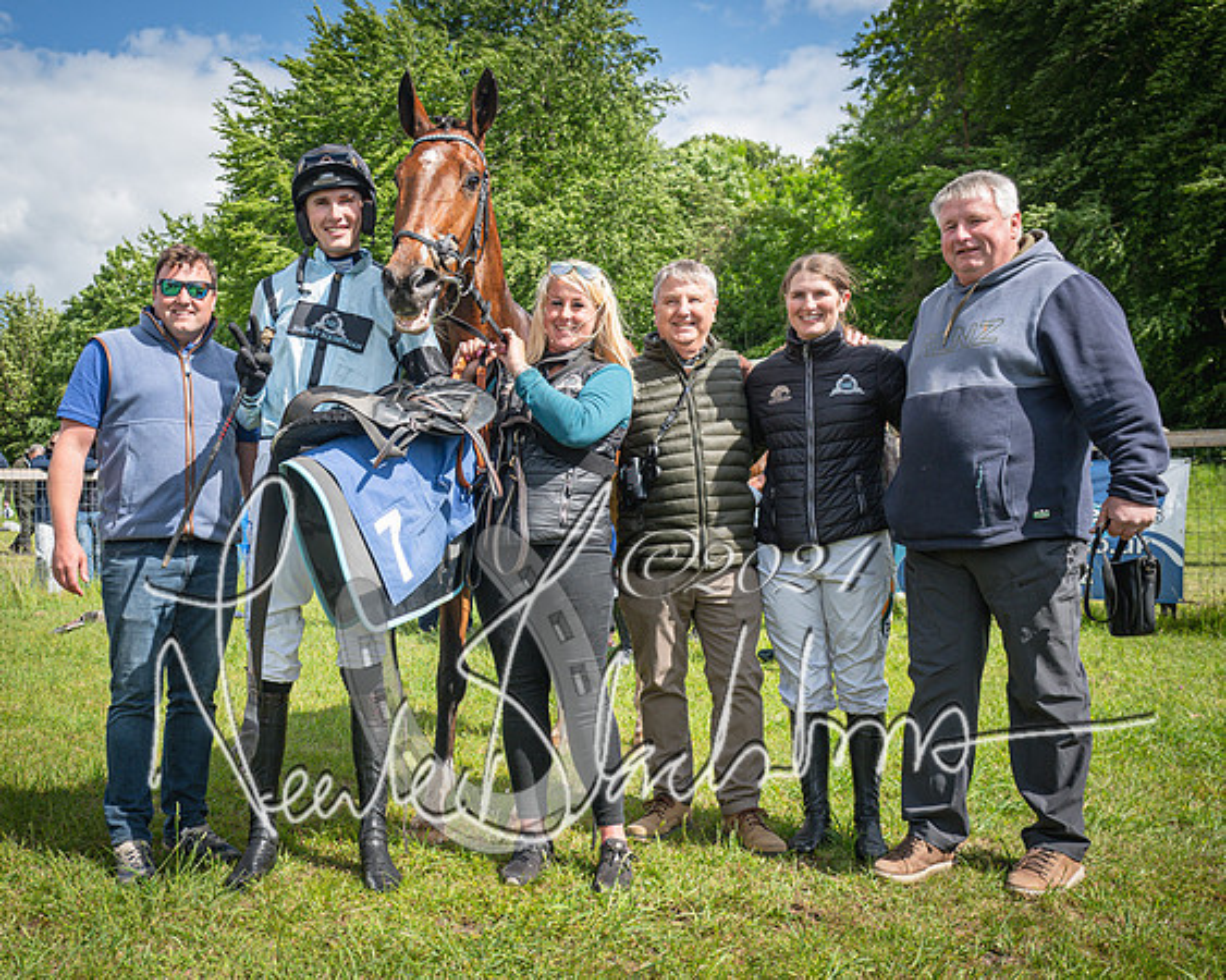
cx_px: 377
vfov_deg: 40.7
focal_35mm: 36
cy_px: 565
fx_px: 1317
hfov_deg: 48.8
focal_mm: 24
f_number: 5
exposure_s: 1/500
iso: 200
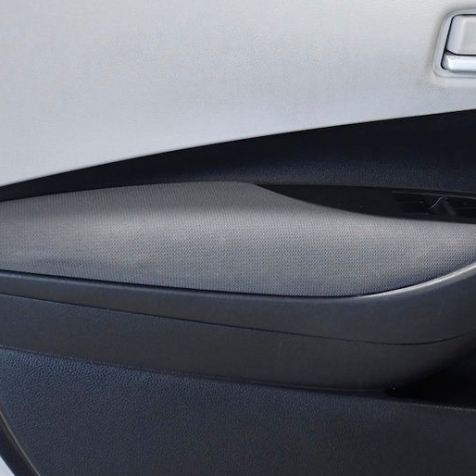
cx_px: 455
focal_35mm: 122
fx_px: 1898
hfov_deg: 14.1
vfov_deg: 14.3
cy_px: 173
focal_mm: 48
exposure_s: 1/250
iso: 2500
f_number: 4.5
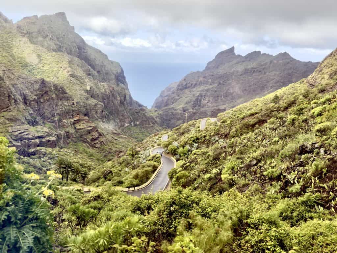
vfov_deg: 56.8
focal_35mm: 24
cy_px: 126
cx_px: 168
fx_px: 234
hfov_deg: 71.6
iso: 100
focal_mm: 6.76
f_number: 1.78
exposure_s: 1/241
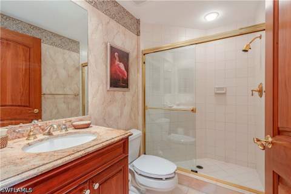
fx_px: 129
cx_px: 146
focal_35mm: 16
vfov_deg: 73.7
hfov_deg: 96.7
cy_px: 97
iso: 100
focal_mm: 16
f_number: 9
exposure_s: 1/4
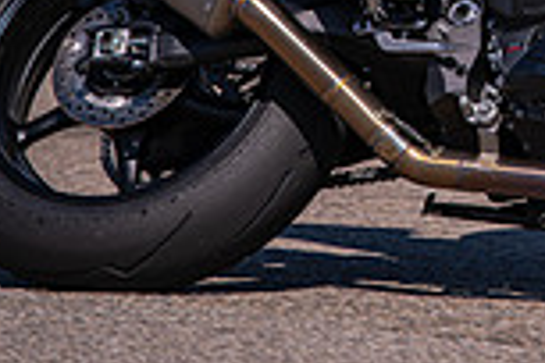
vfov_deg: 1.8
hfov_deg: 2.7
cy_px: -215
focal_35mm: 756
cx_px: 862
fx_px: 11444
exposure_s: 1/2500
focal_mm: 200
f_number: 2.8
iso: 72
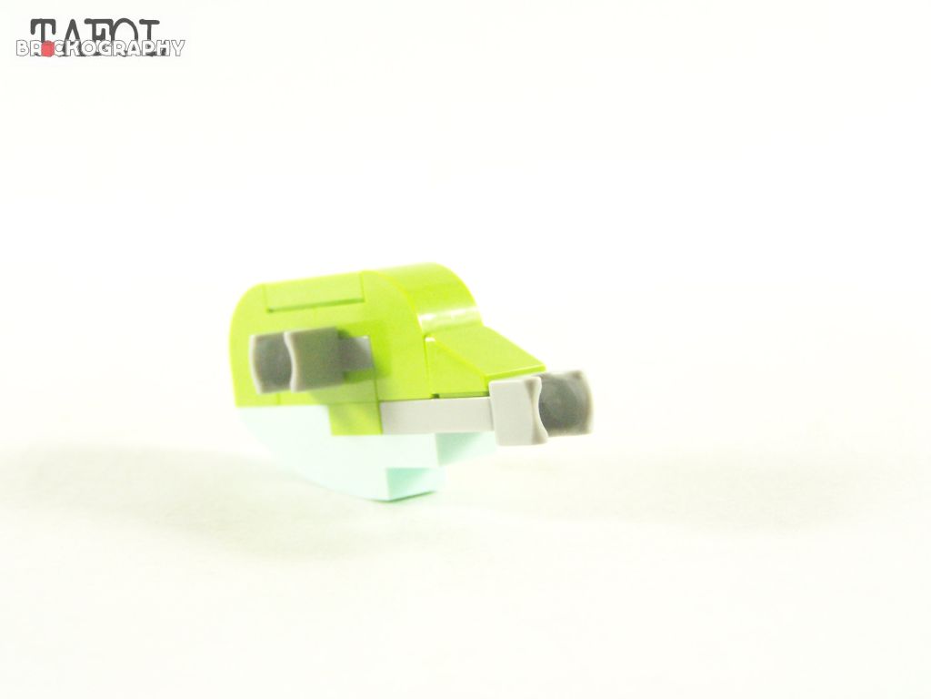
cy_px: 350
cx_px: 466
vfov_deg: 19.6
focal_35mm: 75
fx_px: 2017
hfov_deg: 26.0
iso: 400
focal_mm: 12.4
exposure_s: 1/60
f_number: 3.2
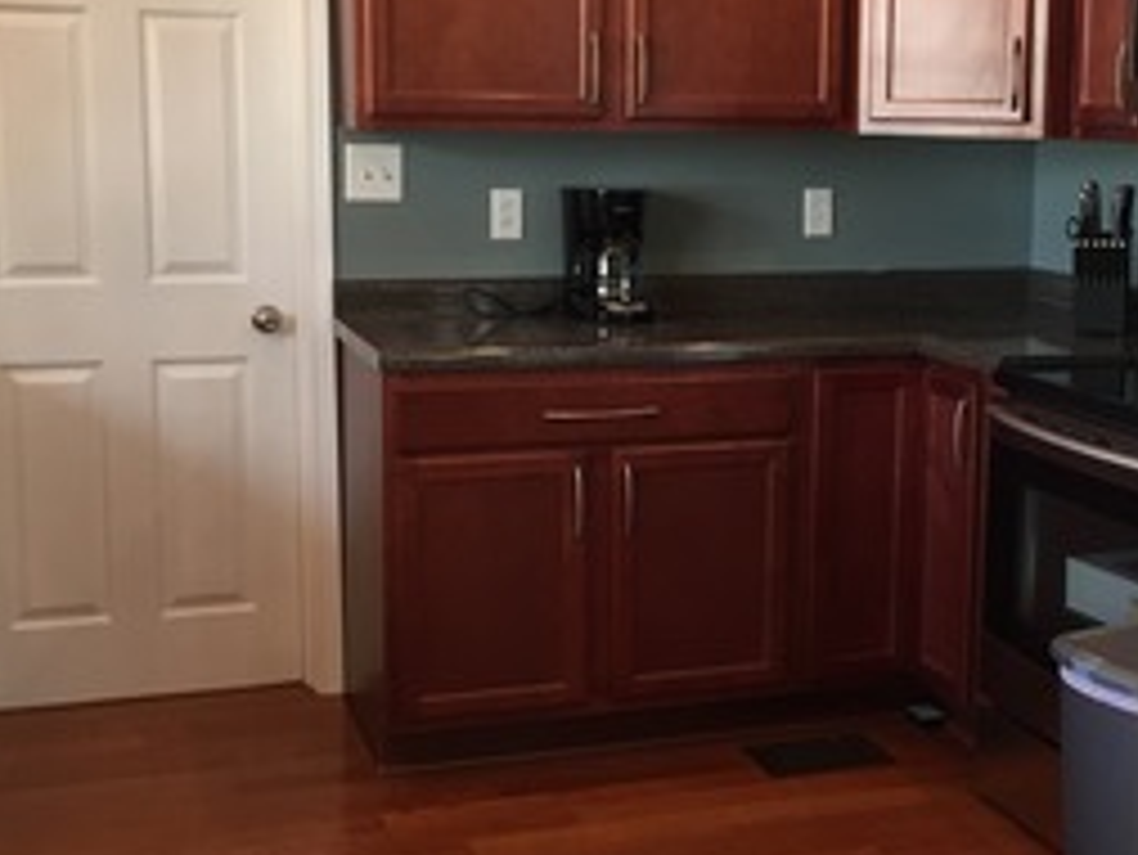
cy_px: 382
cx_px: 733
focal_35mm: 55
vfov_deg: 26.6
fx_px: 1809
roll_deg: -0.4
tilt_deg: -8.3
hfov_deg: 34.7
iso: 80
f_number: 2.2
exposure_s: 1/30
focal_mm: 4.15
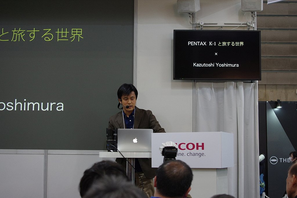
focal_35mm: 60
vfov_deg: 22.6
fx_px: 495
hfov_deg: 33.4
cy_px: 99
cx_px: 148
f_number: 4
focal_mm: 40
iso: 800
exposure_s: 1/60
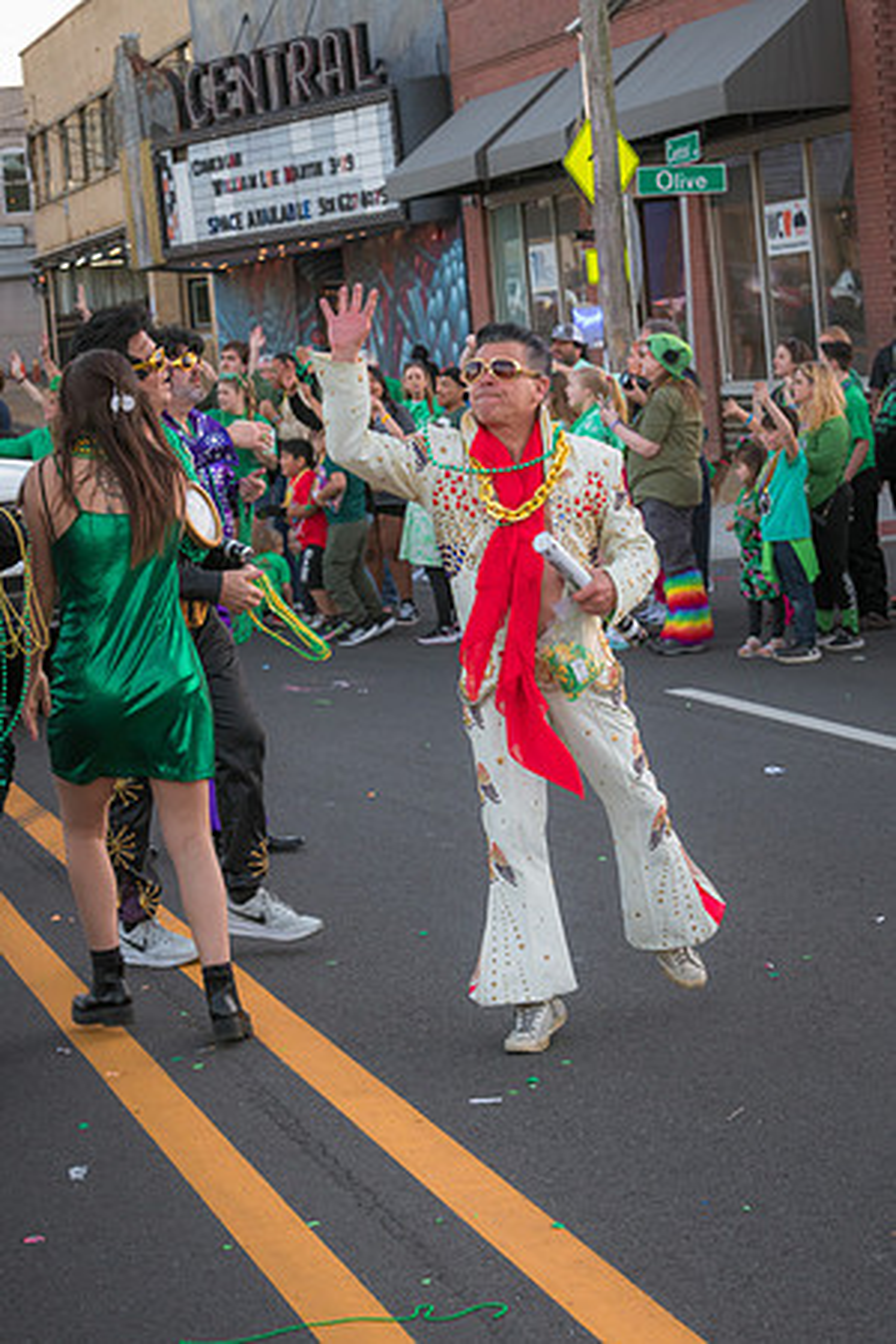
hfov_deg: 14.9
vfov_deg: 22.1
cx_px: 448
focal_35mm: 92
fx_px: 3434
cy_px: 672
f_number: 10
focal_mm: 92
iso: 2500
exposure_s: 1/160
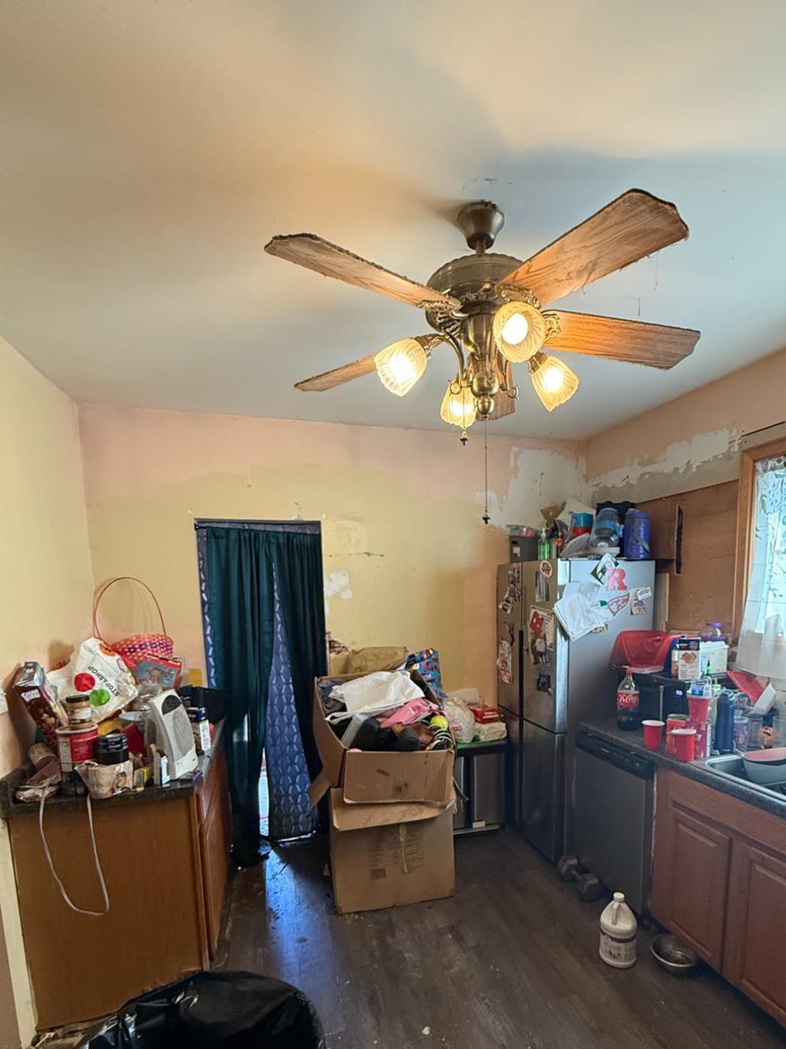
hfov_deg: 71.2
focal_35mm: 18
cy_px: 672
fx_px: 545
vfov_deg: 85.6
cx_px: 446
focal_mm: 2.22
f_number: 2.2
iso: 500
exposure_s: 1/60
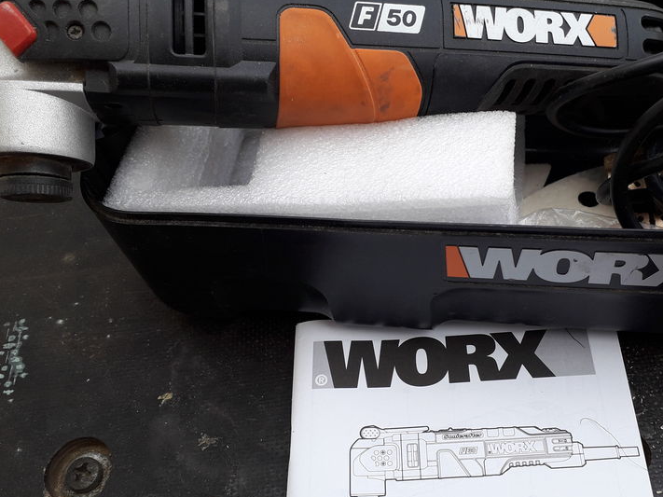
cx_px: 392
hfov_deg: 48.7
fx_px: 728
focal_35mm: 38
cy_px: 309
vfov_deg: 37.5
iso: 40
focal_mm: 3.6
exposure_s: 1/235
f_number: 1.9
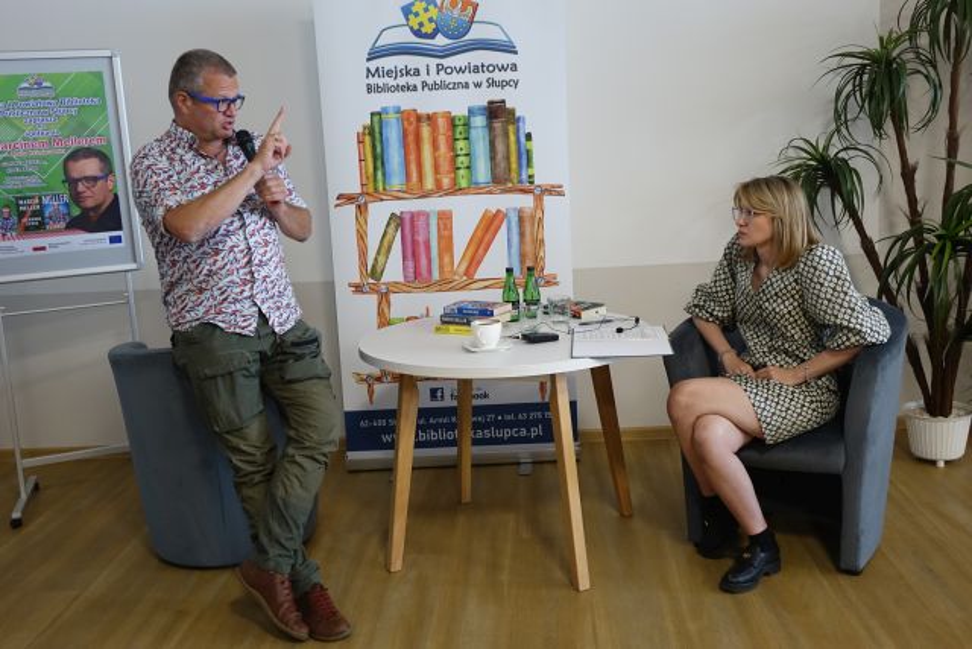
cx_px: 486
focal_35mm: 38
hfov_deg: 50.7
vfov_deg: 35.1
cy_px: 324
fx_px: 1026
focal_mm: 13.94
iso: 800
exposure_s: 1/40
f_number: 2.8
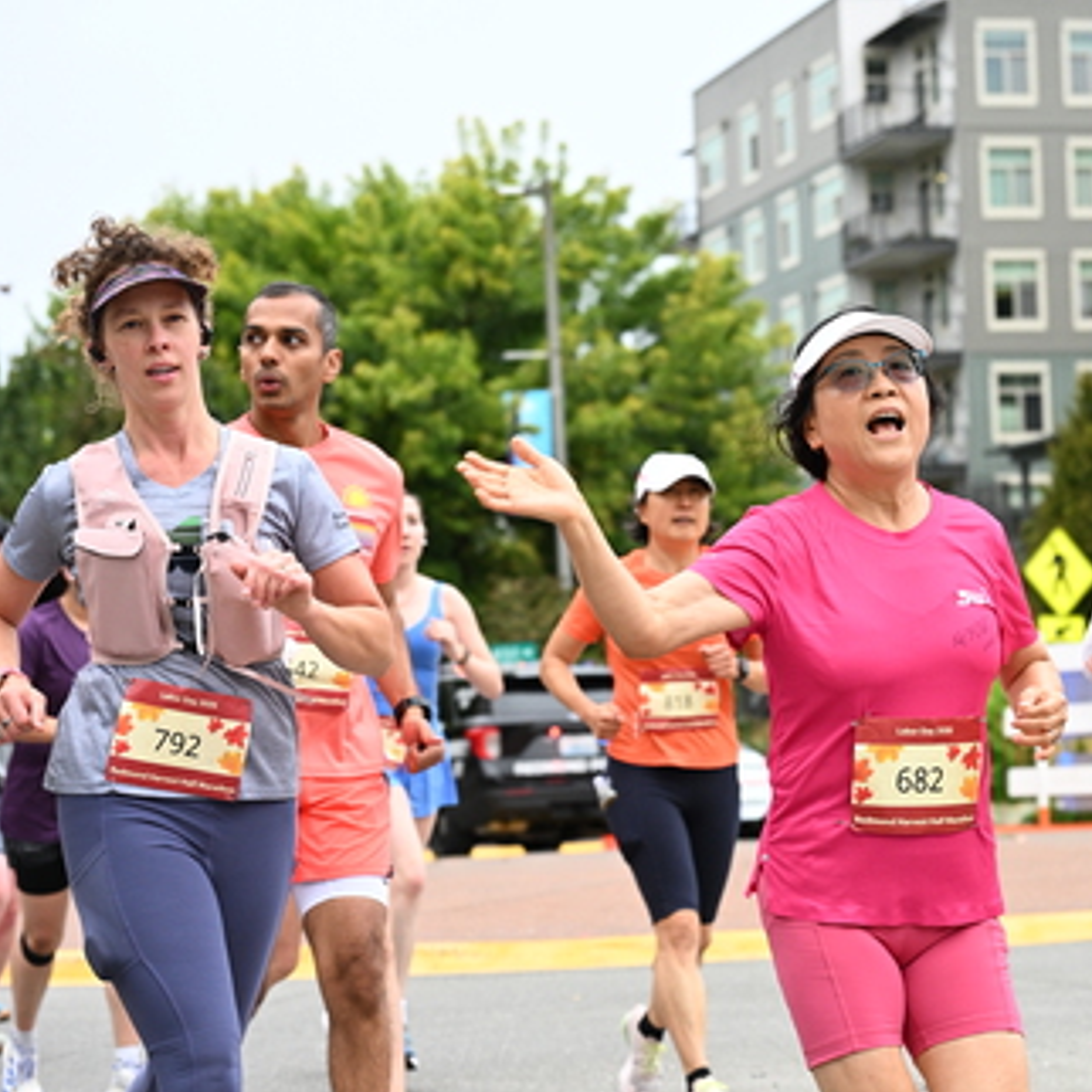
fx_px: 3319
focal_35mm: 93
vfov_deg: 18.6
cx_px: 571
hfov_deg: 18.7
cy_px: 709
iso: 1600
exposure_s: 1/800
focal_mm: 64
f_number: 4
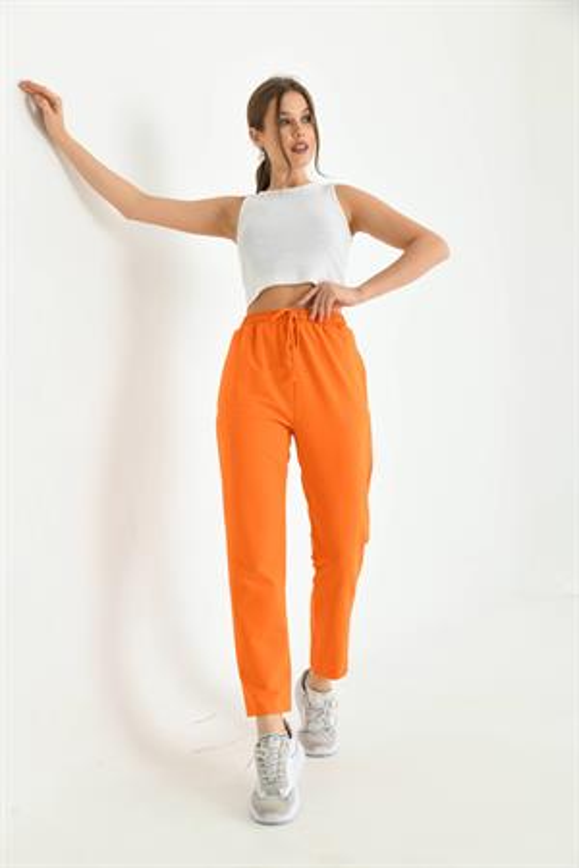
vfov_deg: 46.4
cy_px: 434
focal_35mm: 42
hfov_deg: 31.9
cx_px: 290
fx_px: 1013
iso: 160
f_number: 5.6
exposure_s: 1/125
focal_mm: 42
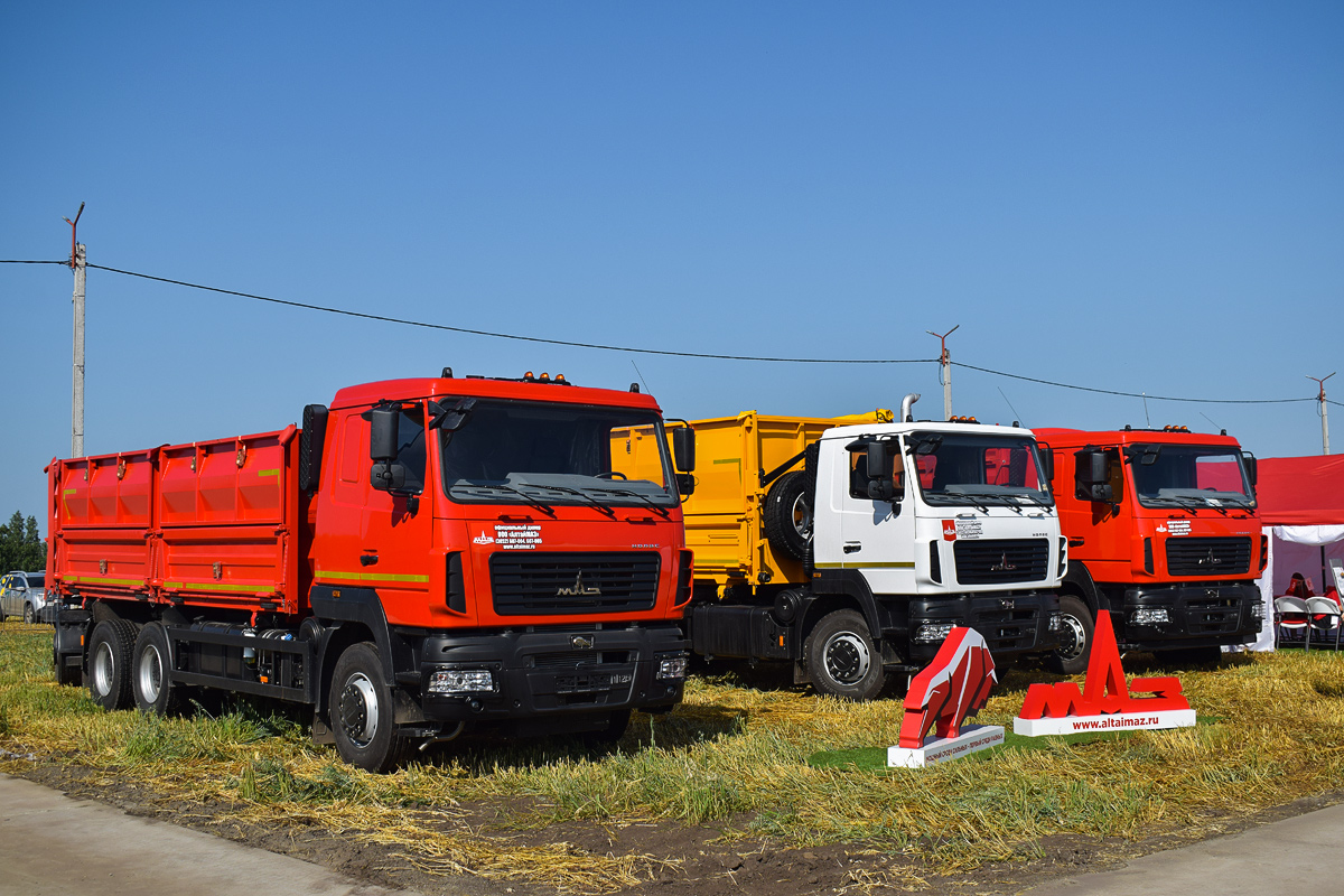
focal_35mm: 39
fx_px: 1456
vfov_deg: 34.2
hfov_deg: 49.6
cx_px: 672
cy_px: 448
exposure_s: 1/800
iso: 100
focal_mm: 26
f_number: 6.3
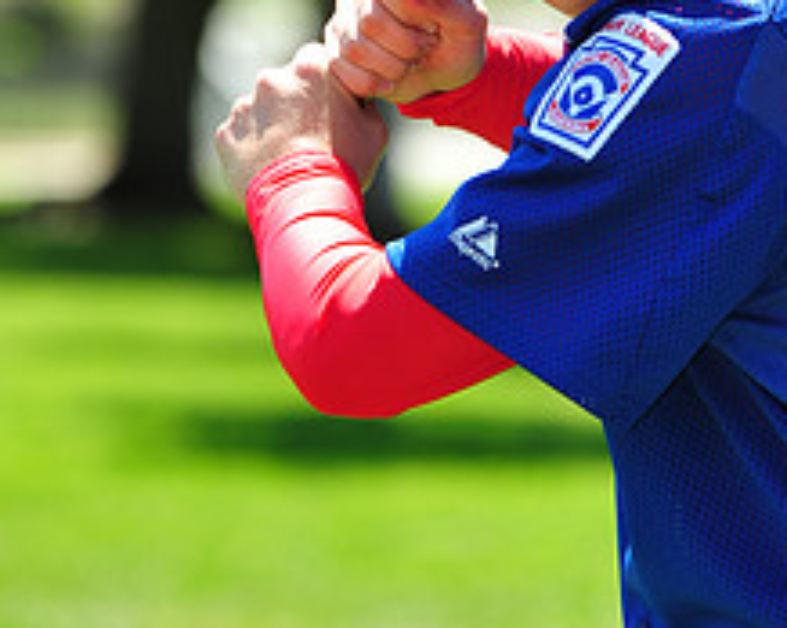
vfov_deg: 3.7
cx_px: 574
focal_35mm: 412
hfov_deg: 4.7
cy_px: -173
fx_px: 9588
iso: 200
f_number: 5.6
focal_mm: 165
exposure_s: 1/400
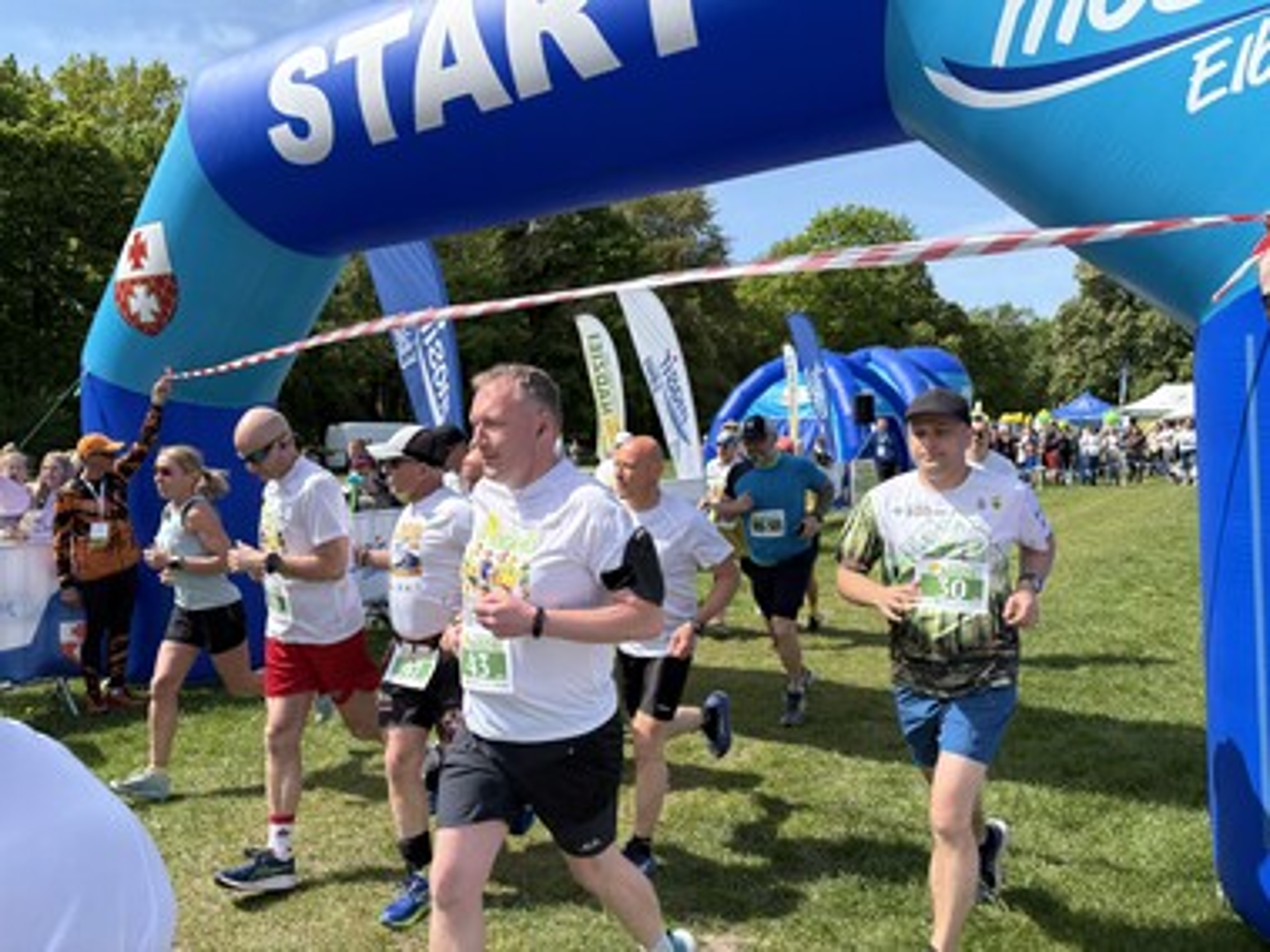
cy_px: 476
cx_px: 635
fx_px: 954
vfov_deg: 53.0
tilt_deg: -2.0
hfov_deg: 67.3
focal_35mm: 26
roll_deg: +0.6
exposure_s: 1/2747
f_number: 1.6
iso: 64
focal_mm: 5.96
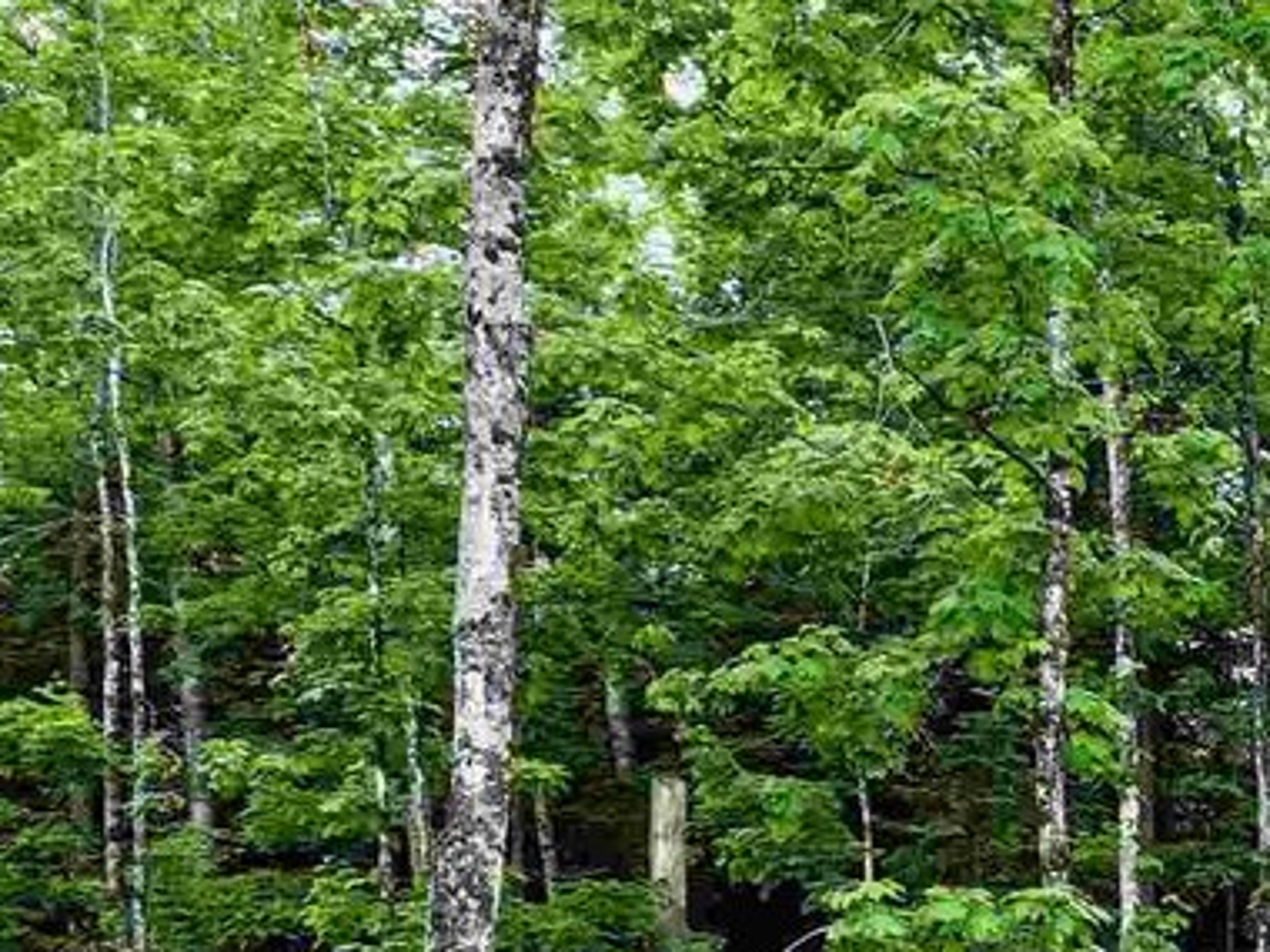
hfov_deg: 16.2
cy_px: 1156
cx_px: 2329
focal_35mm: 101
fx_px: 3706
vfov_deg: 14.2
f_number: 2.8
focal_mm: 12.29
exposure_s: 1/240
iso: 100
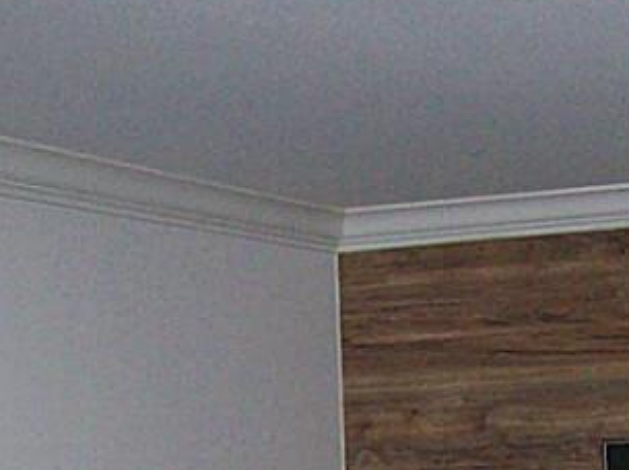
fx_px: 2196
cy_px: 763
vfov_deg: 11.6
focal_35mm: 121
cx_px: 625
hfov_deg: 16.0
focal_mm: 6
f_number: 2.7
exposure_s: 1/64
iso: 200
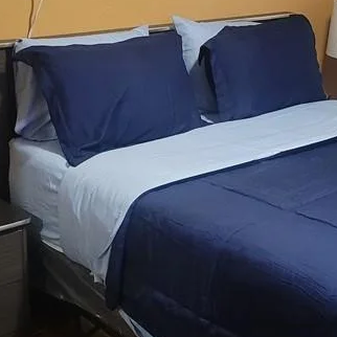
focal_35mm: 73
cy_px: 127
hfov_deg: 23.6
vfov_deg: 23.6
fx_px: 804
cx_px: 217
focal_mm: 5.4
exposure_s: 1/24
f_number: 1.8
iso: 640
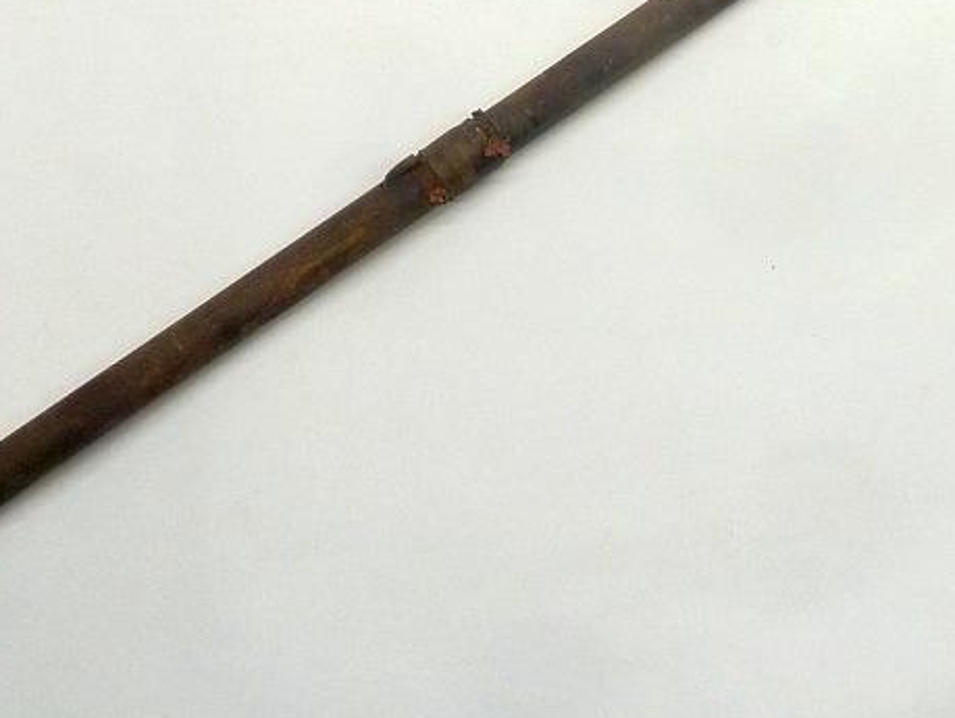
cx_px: 683
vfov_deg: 21.8
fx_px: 1795
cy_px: 2
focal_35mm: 65
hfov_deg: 29.5
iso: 250
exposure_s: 1/30
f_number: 3.5
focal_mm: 5.3
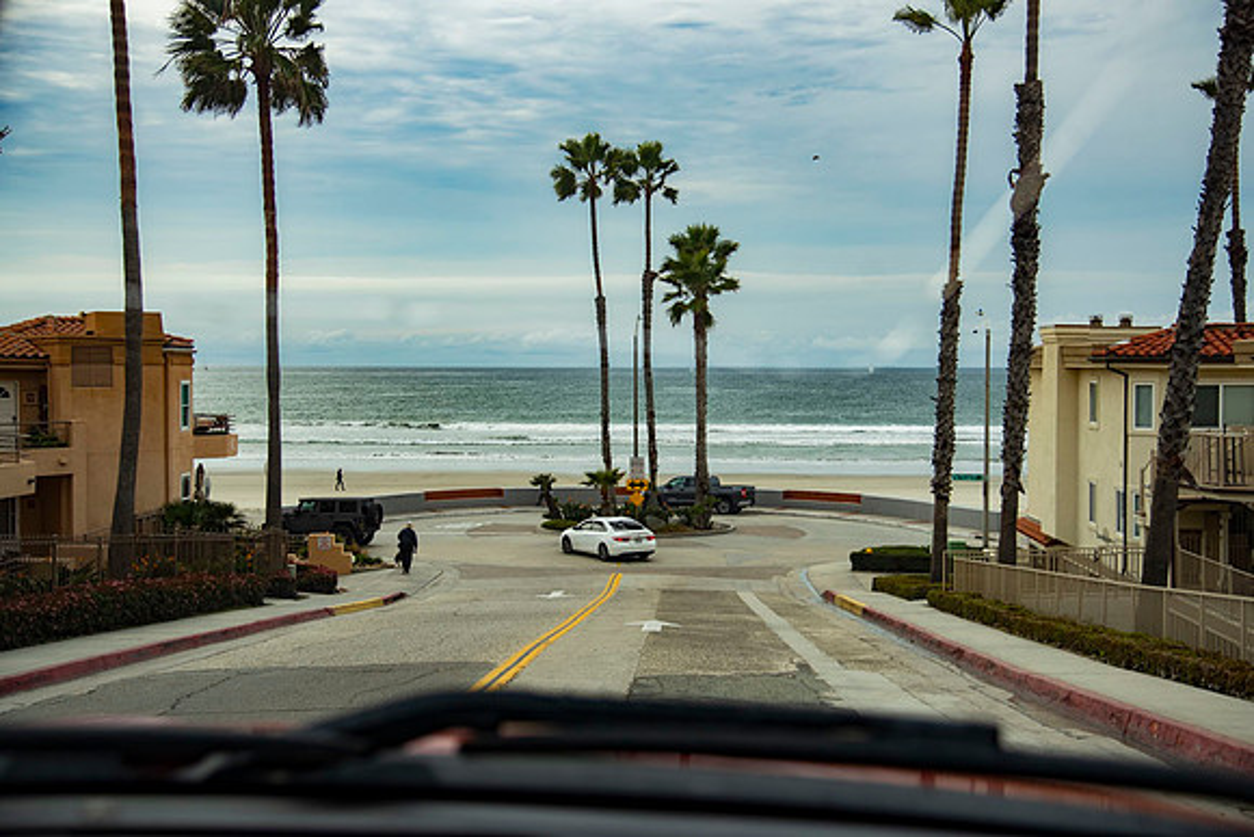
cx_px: 627
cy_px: 418
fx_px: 1603
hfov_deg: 42.7
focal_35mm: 46
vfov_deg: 29.3
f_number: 4
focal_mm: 46
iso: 400
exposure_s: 1/1250
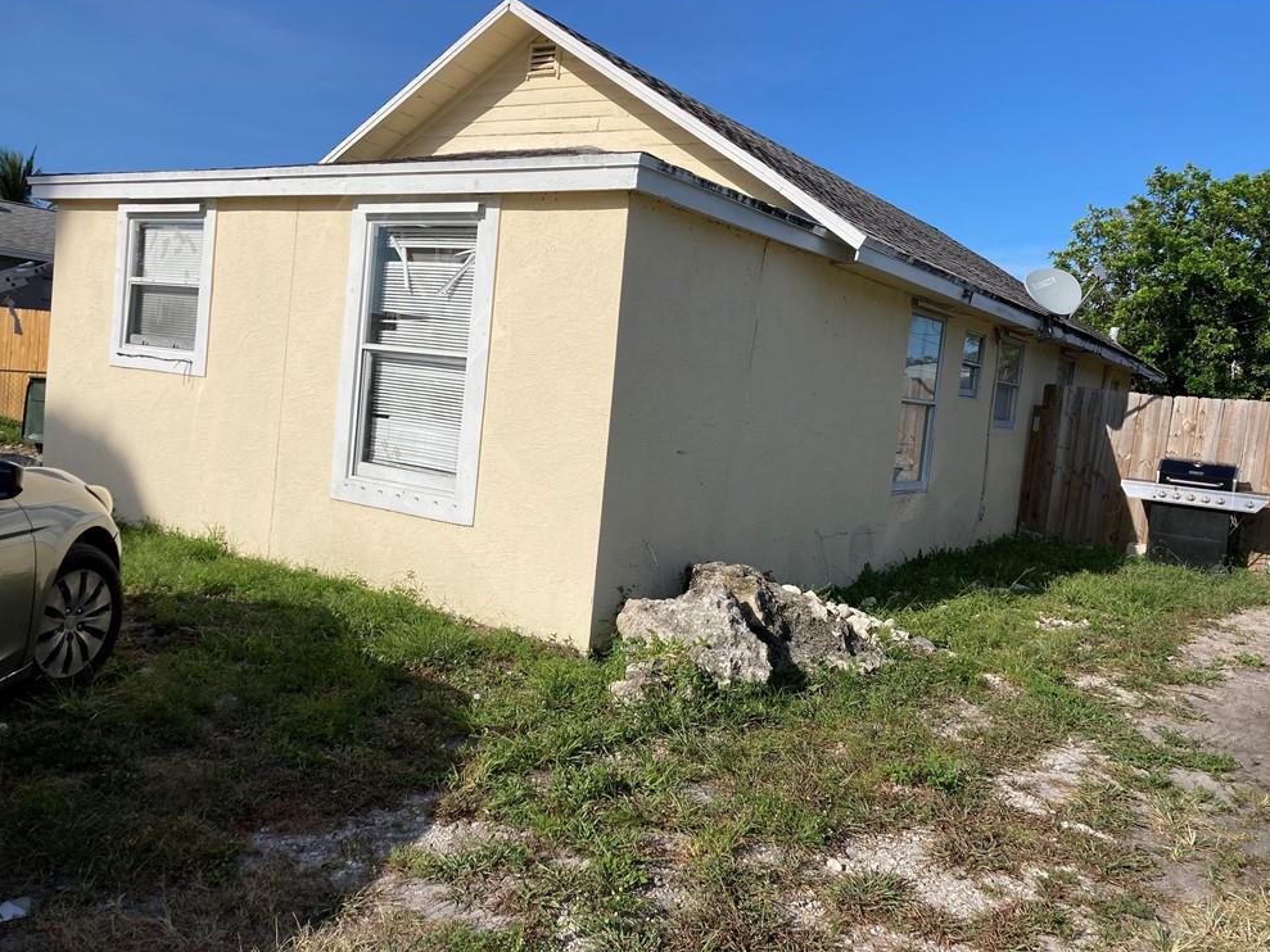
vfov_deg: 48.2
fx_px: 1064
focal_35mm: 29
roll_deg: -5.2
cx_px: 639
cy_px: 481
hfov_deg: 61.7
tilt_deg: -3.7
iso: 20
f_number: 1.8
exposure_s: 1/4049
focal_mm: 3.99
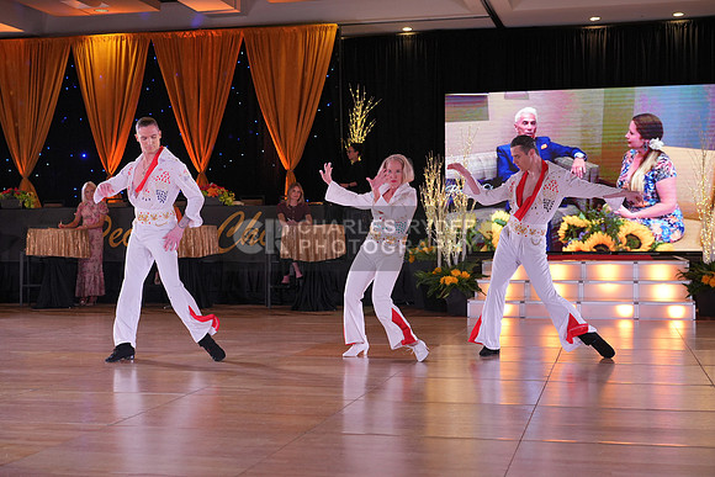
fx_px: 1053
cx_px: 358
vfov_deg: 25.5
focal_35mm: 53
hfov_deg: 37.5
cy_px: 238
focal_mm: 53
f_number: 4
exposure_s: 1/400
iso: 1600
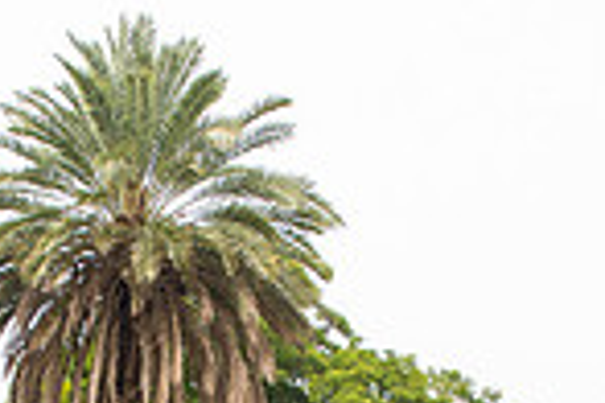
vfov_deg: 12.9
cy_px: 750
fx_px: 1596
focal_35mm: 95
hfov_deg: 21.3
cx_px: 173
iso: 100
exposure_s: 1/320
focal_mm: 24
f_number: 3.5
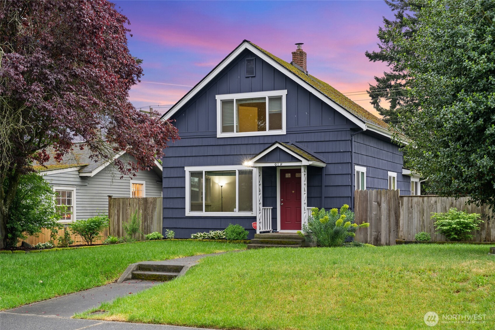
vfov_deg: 28.1
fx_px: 660
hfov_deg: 41.1
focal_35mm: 48
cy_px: 165
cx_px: 248
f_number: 8
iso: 250
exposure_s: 1/1.67
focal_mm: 48
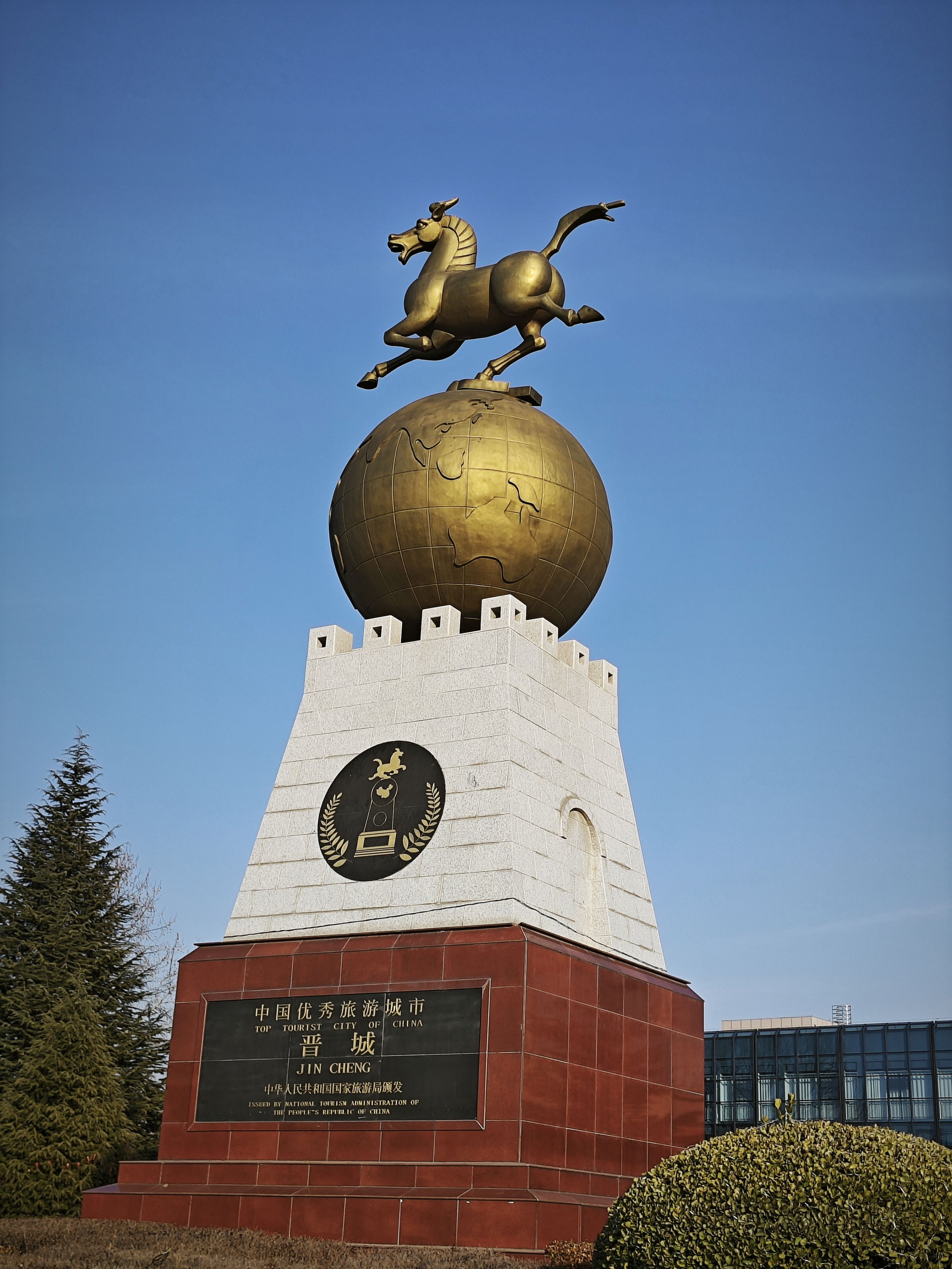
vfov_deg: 41.2
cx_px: 476
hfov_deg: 31.5
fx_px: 1687
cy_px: 634
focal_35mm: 46
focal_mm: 5.43
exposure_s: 1/1040
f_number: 1.8
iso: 50
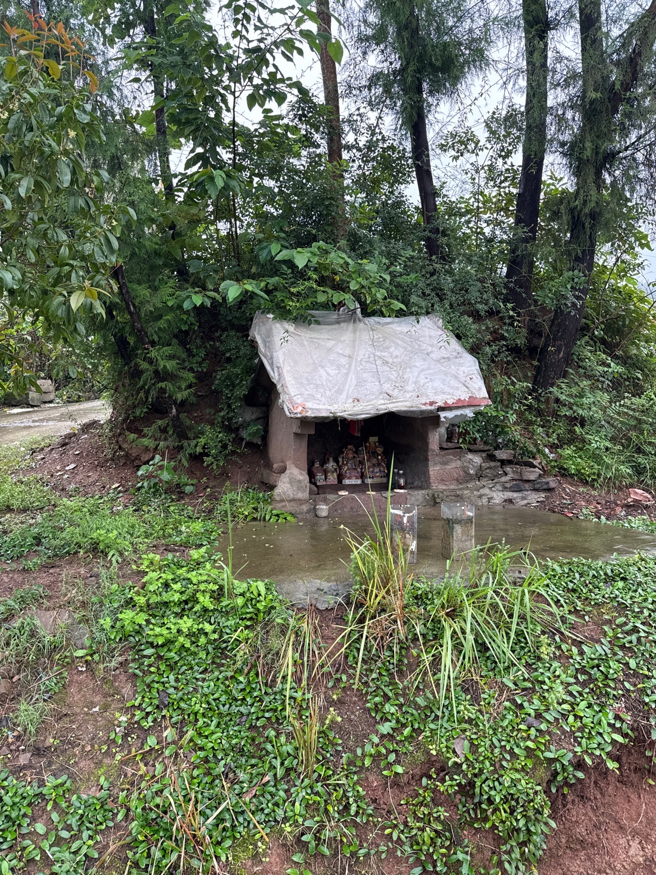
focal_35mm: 24
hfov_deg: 56.8
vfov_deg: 71.6
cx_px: 328
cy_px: 438
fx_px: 606
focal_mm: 6.76
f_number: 1.78
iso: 100
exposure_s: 1/532
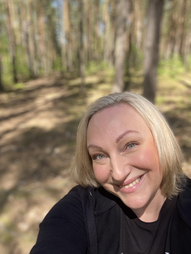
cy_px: 127
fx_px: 221
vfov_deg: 60.0
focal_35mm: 30
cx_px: 96
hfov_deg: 46.8
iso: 25
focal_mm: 2.71
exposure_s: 1/183
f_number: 2.2
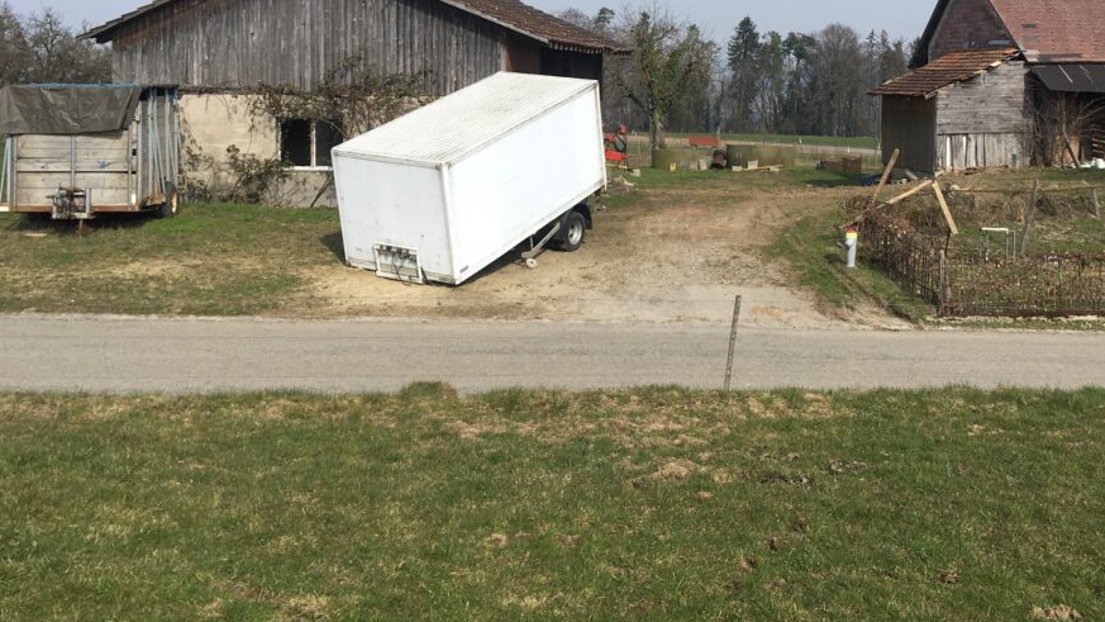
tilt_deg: -3.5
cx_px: 716
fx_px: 1231
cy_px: 104
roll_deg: -0.9
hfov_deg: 47.7
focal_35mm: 42
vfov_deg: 27.6
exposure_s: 1/1508
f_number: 2.2
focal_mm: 4.15
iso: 25
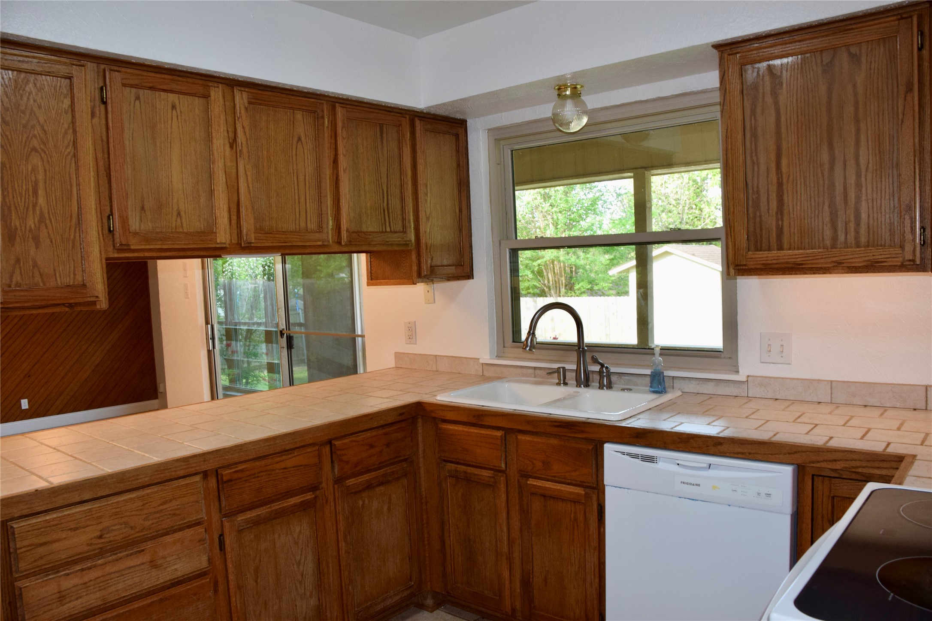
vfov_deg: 47.9
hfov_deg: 67.4
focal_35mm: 27
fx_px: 699
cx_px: 466
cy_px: 310
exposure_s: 1/100
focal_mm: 18
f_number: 5
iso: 800
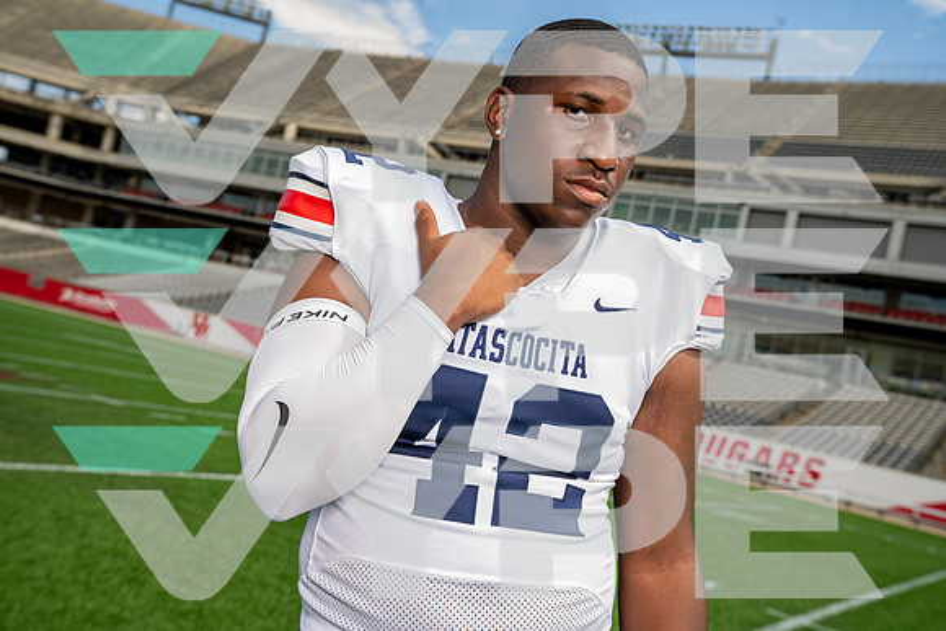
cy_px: 316
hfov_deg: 51.9
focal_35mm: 37
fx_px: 972
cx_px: 473
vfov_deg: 36.0
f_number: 5
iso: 100
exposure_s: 1/320
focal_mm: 37
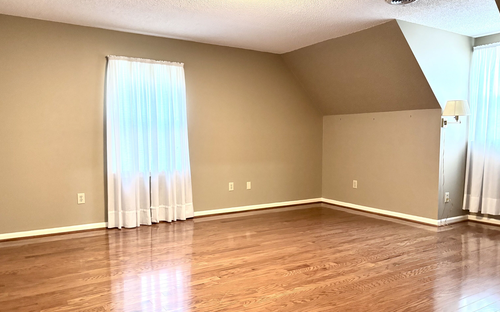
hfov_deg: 66.5
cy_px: 165
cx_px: 253
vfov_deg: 44.5
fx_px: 382
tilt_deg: -4.0
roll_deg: +0.0
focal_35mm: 28
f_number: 1.6
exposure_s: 1/40
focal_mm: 5.96
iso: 400
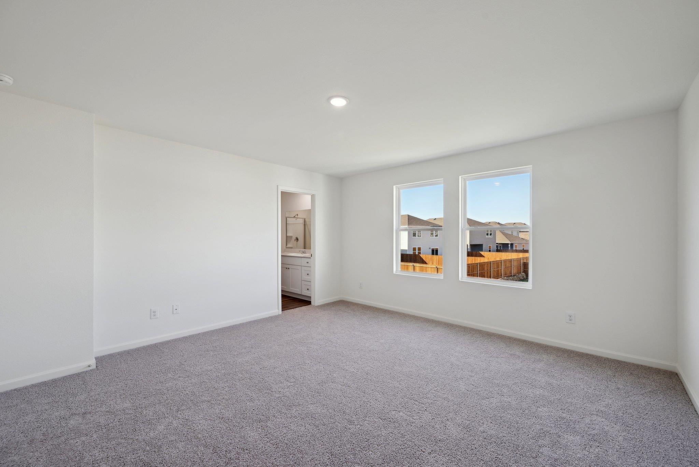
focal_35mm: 14
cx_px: 350
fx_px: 272
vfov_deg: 81.3
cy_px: 234
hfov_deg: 104.2
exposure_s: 1/40
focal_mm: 14
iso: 160
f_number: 8
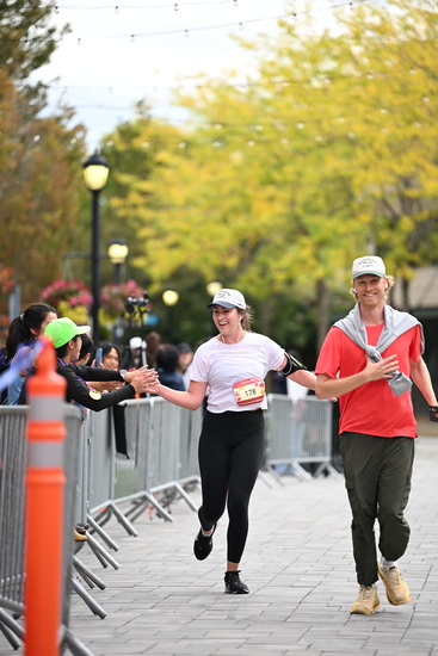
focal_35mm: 170
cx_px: 219
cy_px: 328
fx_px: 3100
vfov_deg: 12.1
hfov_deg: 8.1
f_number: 2.8
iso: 640
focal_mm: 170
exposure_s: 1/2000
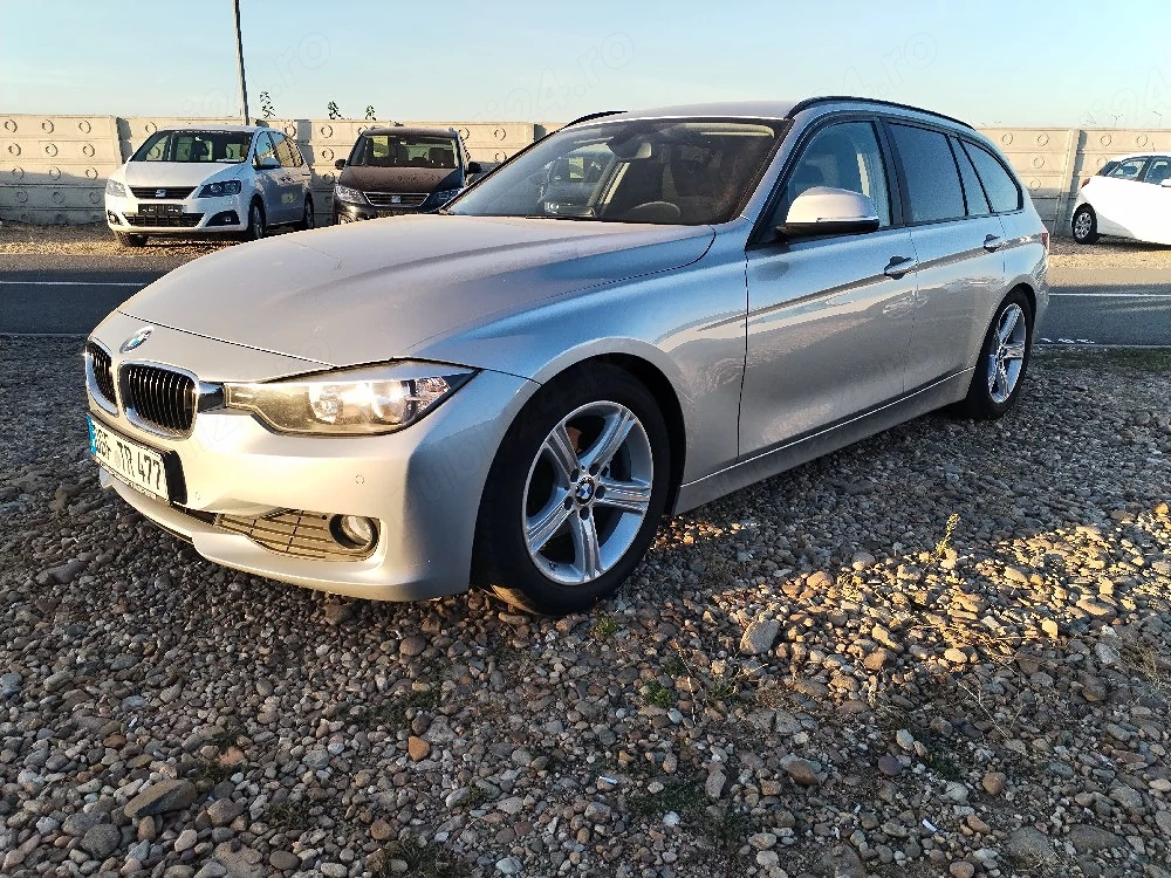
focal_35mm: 26
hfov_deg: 67.3
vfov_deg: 53.1
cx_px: 586
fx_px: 880
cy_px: 439
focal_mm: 4.75
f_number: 1.8
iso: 100
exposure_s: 1/312
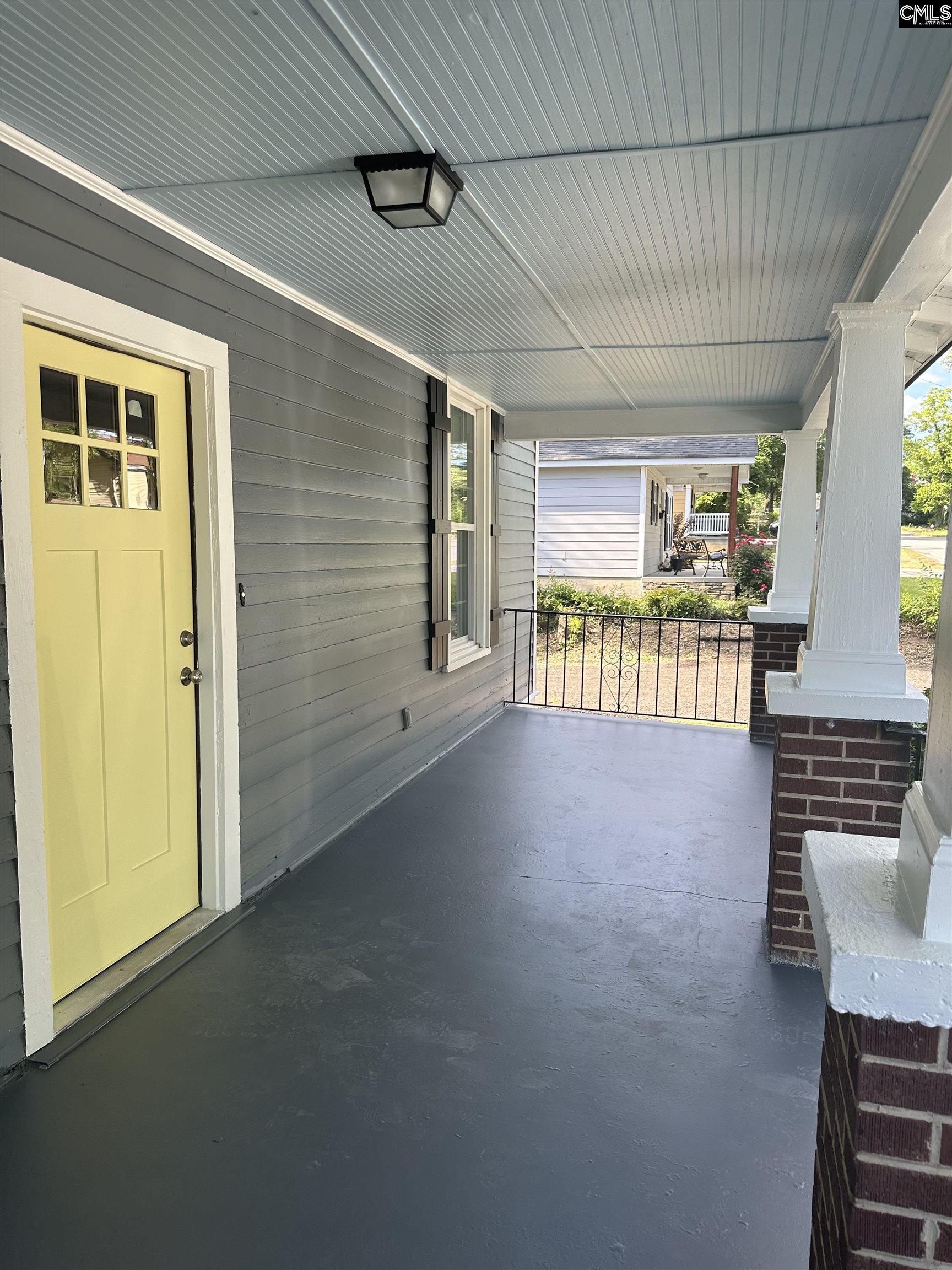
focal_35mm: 24
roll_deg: -0.6
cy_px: 635
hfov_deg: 56.8
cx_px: 476
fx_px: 880
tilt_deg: -5.5
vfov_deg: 71.6
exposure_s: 1/444
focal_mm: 6.86
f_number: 1.78
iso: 80
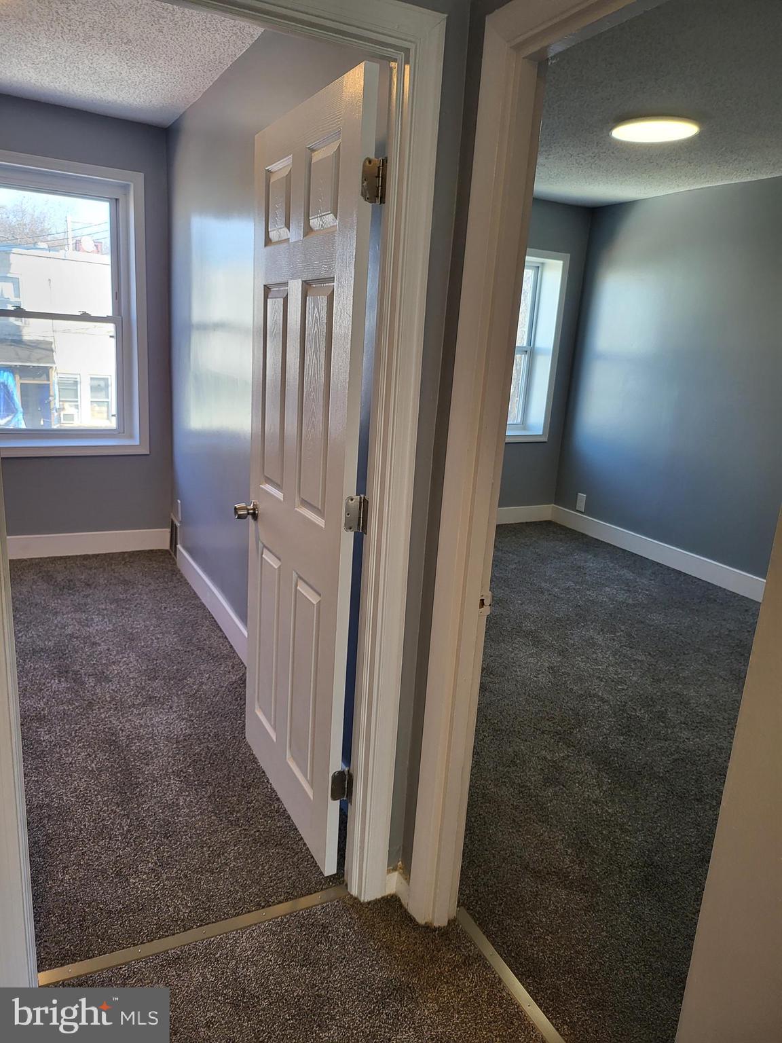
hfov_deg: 56.8
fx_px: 723
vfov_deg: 71.6
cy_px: 522
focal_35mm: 24
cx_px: 391
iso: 100
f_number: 1.8
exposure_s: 1/120
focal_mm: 5
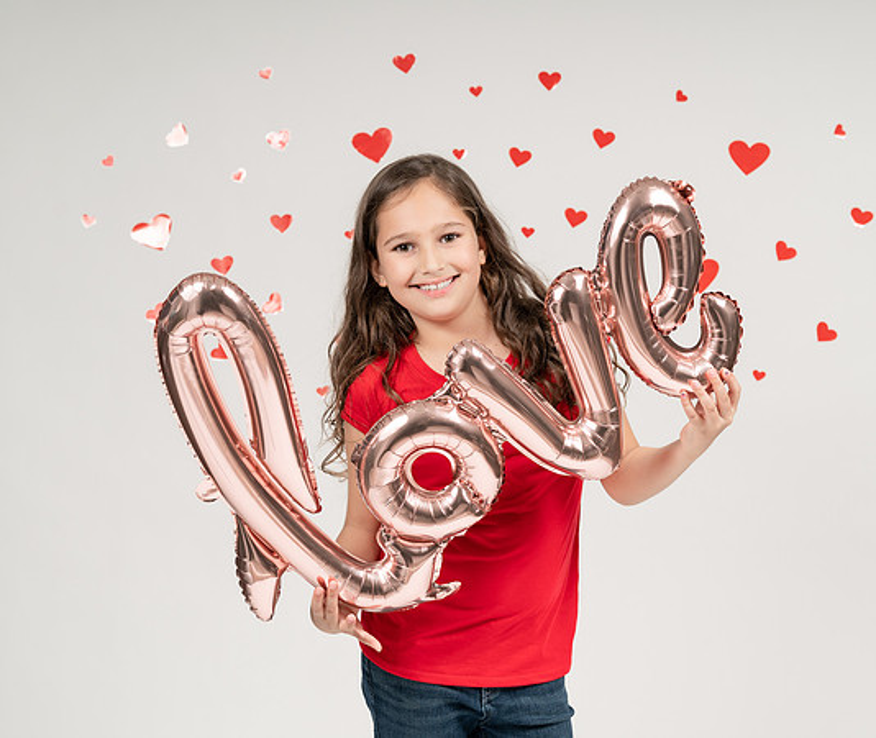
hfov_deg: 17.2
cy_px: 408
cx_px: 494
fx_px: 2887
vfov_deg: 14.6
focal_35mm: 109
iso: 100
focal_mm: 85
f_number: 5.6
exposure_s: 1/250
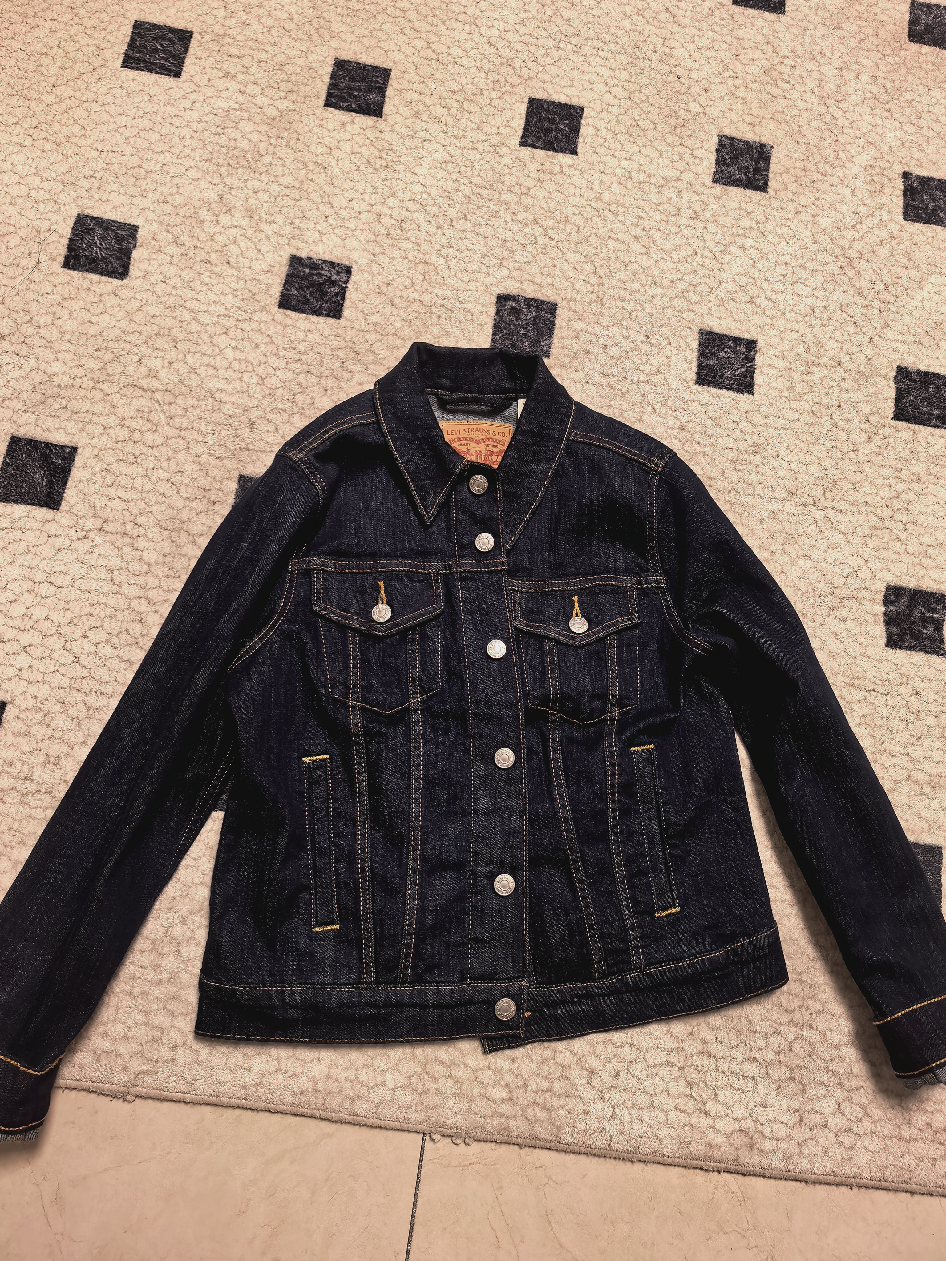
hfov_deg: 56.8
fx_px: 875
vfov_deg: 71.6
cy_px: 630
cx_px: 473
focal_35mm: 24
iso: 200
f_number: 2
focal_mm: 8.5
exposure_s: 1/100
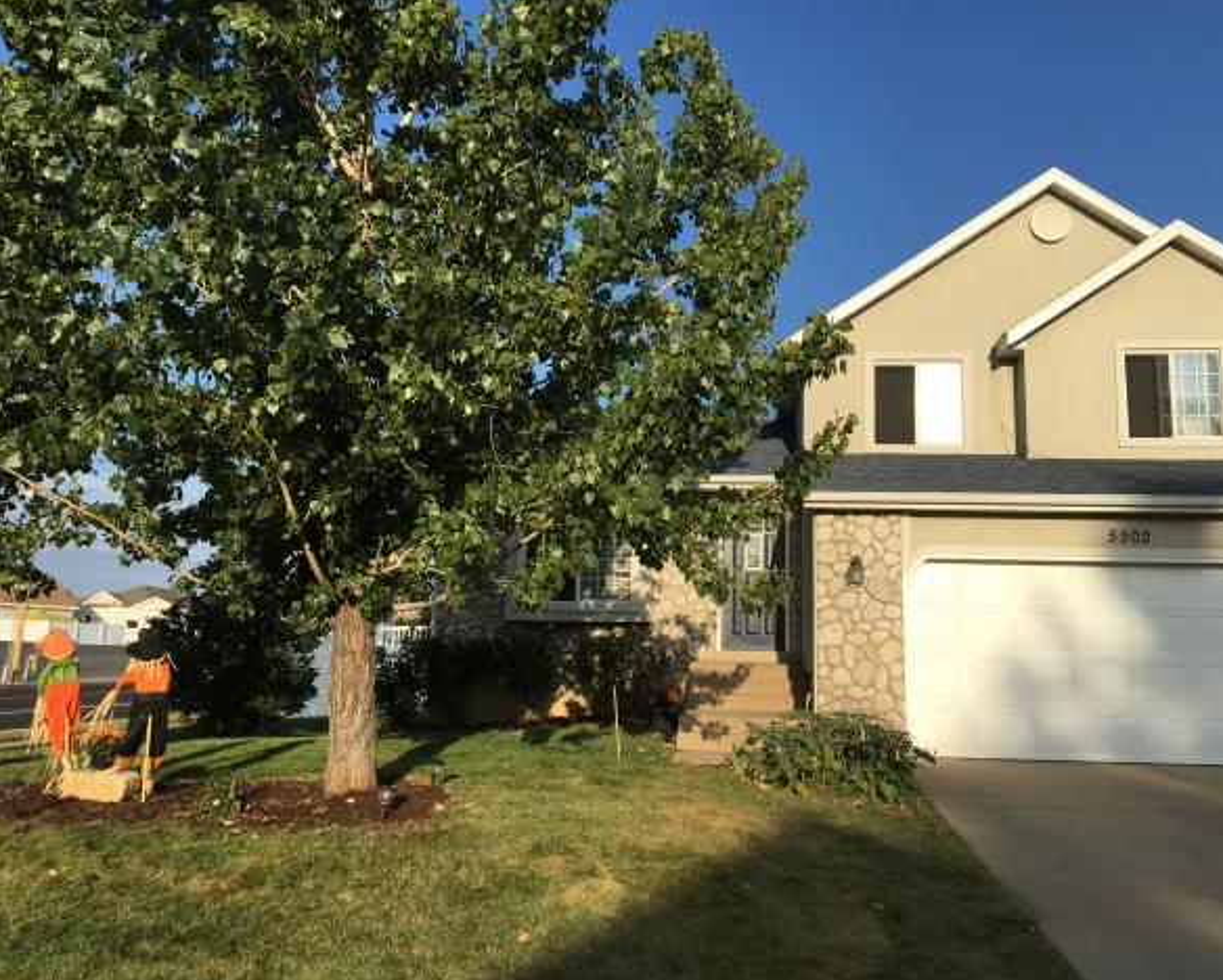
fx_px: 1123
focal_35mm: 31
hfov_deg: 57.1
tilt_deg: +10.1
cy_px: 484
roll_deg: -0.6
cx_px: 666
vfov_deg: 47.2
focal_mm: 4.15
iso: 25
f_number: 2.2
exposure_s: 1/1709
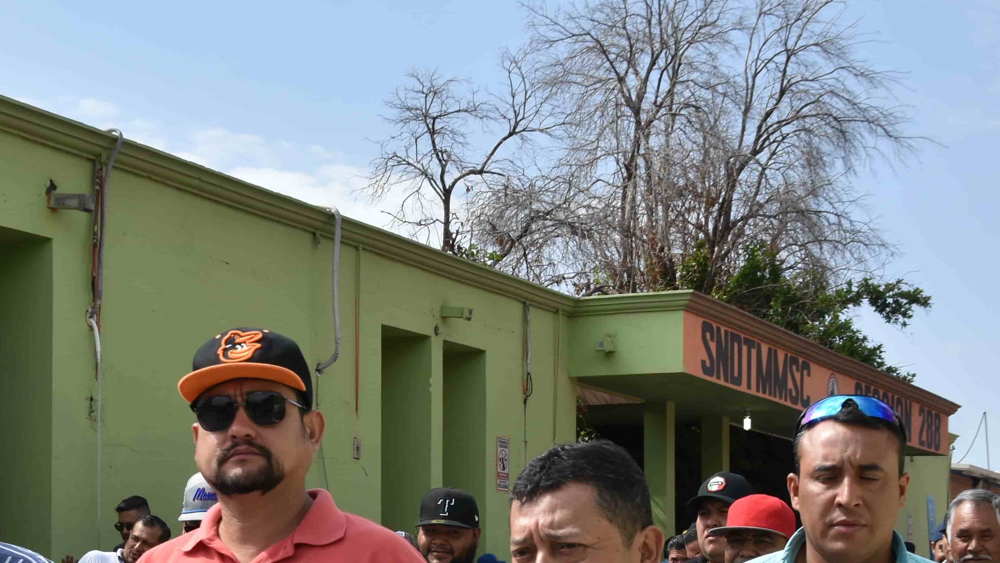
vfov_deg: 15.7
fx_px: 1989
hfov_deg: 28.2
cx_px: 510
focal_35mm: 75
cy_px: 605
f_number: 8
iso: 140
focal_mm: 25
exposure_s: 1/250
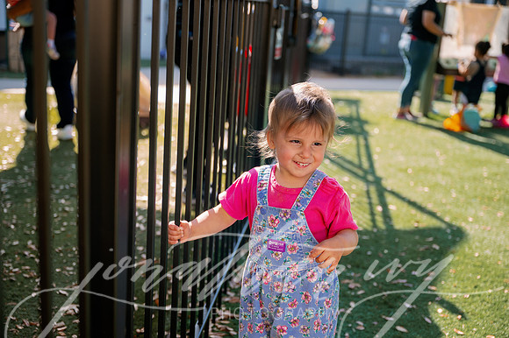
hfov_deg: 43.6
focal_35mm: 45
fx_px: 636
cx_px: 254
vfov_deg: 29.8
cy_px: 169
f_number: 2.8
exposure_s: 1/1000
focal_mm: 45
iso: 160
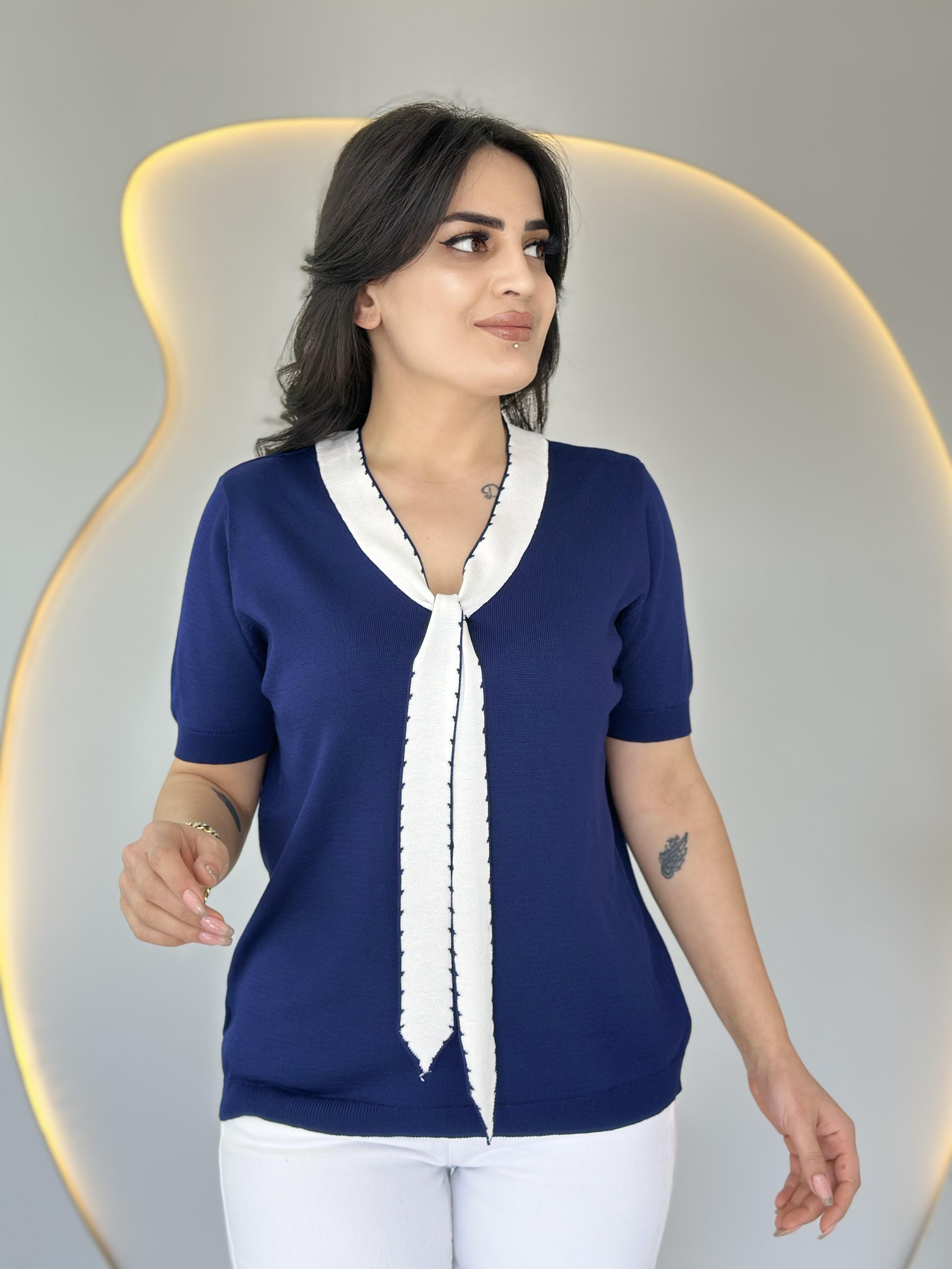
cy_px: 634
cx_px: 476
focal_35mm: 48
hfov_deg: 30.3
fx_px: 1760
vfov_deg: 39.7
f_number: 1.78
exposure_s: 1/131
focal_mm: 6.86
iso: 80
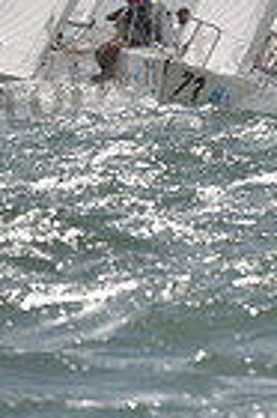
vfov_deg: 2.5
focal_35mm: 829
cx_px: 451
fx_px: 9591
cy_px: -415
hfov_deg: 1.7
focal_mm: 200
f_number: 7.1
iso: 280
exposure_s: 1/2500
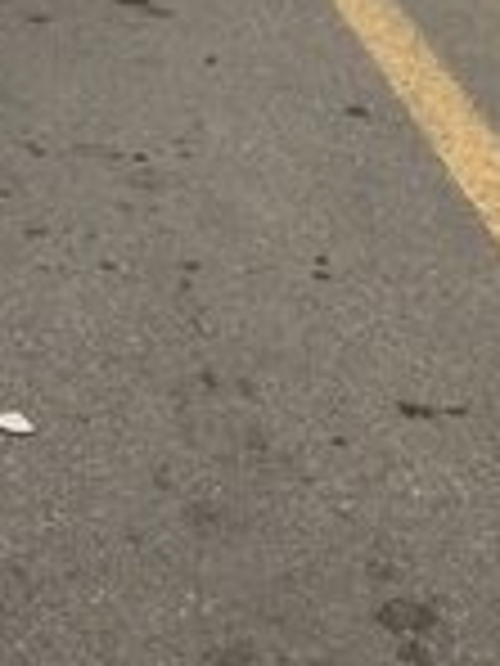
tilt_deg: -11.7
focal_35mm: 97
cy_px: -194
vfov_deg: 18.8
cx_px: -95
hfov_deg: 14.8
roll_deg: -0.2
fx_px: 1868
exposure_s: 1/100
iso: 40
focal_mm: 4.15
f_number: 2.2
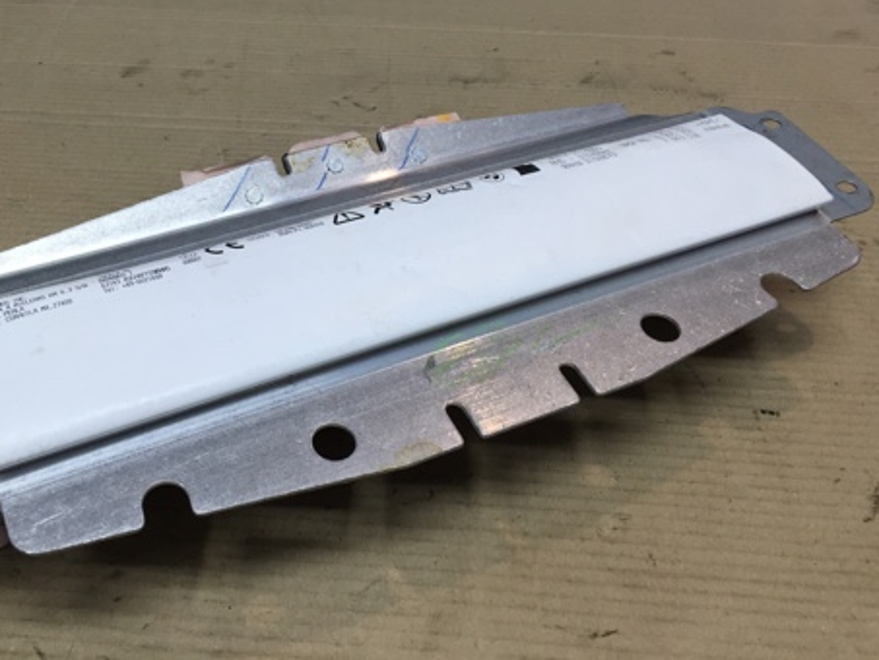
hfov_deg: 45.4
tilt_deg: -34.0
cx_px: 326
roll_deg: -1.7
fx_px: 1041
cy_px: 196
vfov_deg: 34.7
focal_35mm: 41
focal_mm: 4.15
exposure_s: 1/100
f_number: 2.2
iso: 50
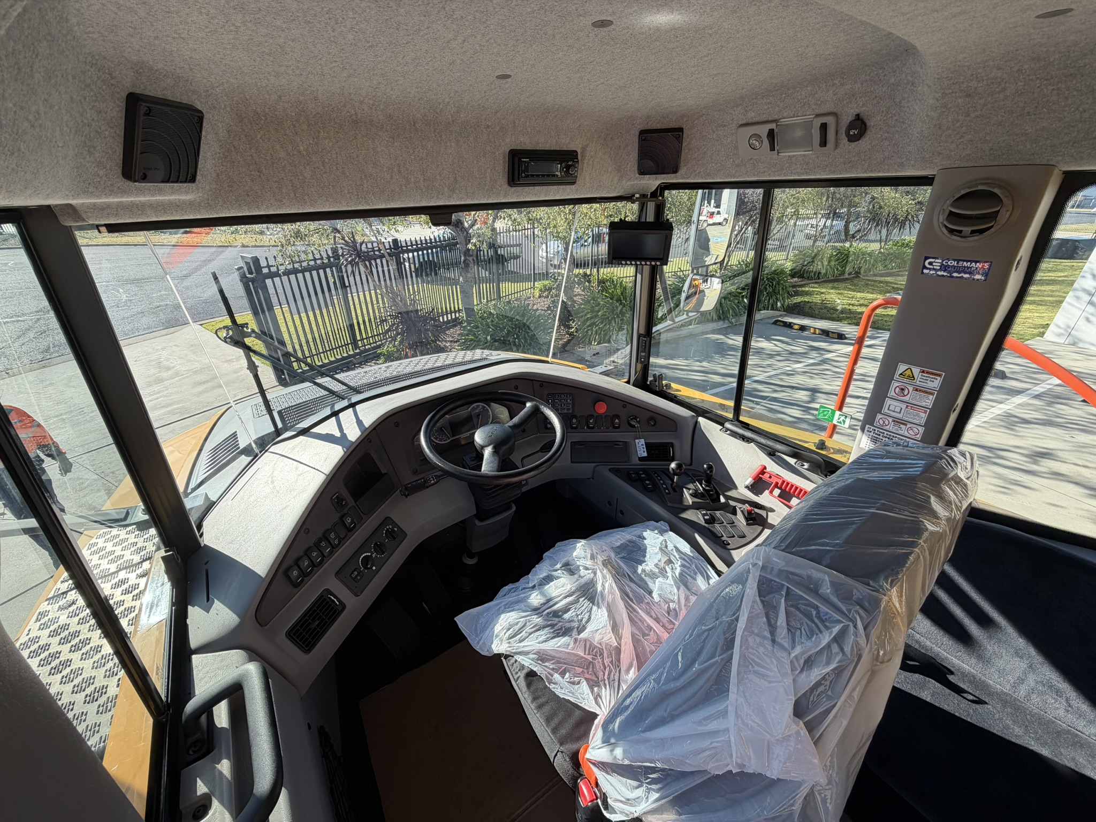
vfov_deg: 85.7
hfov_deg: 102.1
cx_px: 548
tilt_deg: -28.9
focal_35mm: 14
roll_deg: -0.7
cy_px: 411
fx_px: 443
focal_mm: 2.22
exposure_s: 1/502
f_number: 2.2
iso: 50
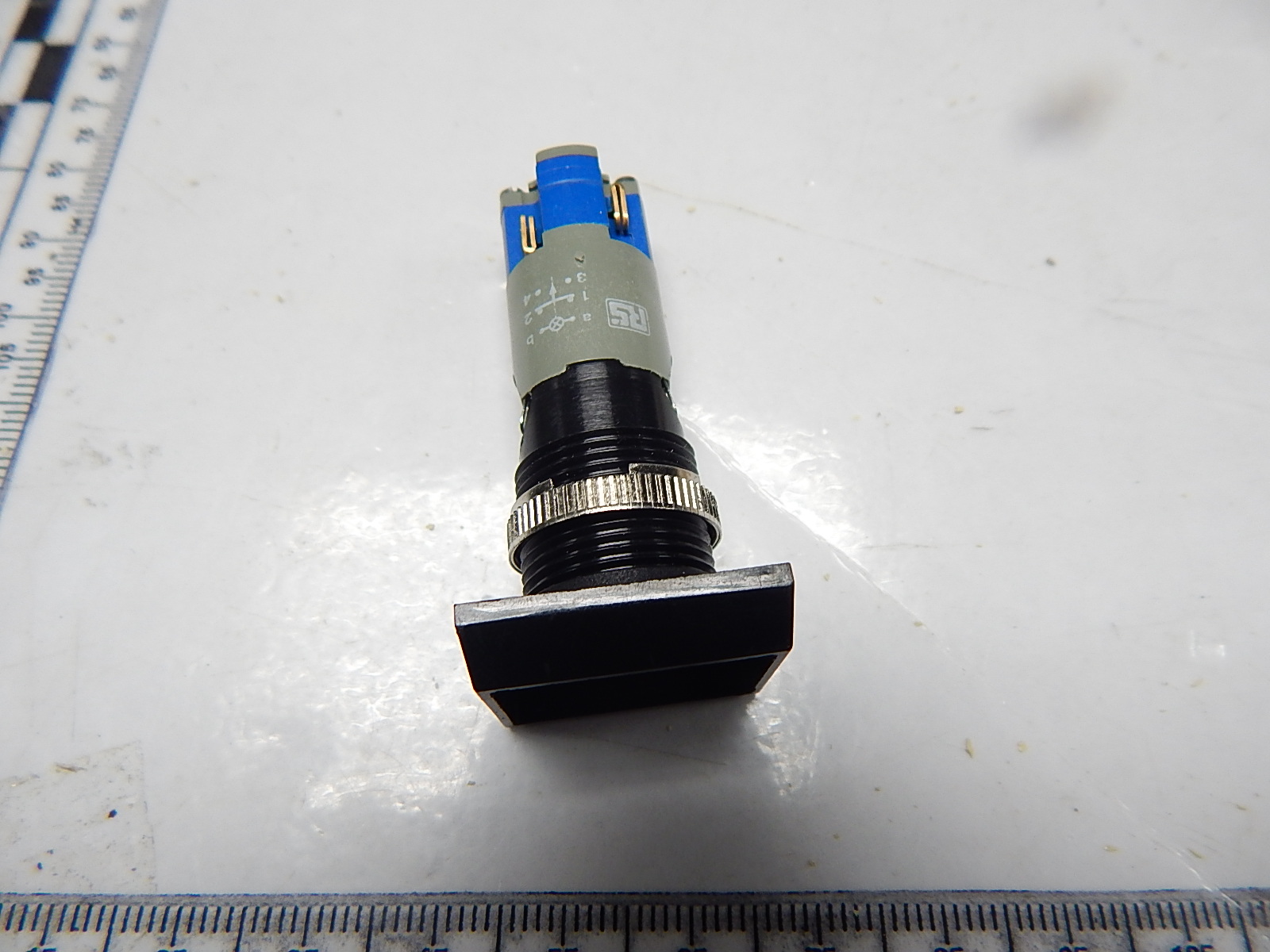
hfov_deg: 73.9
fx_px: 844
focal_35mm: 23
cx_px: 635
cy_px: 476
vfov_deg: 58.9
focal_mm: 4
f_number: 3
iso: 125
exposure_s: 1/40
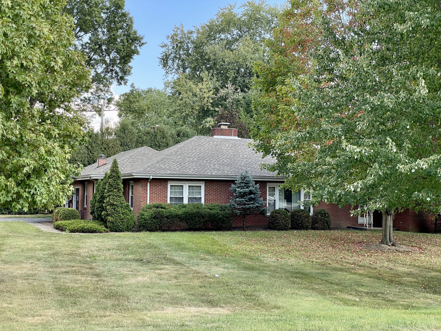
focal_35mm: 52
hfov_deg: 36.8
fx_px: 662
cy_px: 166
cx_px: 220
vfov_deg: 28.0
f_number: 2
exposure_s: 1/172
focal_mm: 6
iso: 25
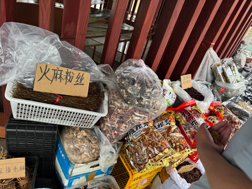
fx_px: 175
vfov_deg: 56.9
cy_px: 94
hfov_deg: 71.6
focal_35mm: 24
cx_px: 126
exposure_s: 1/205
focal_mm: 6.76
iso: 64
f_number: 1.78
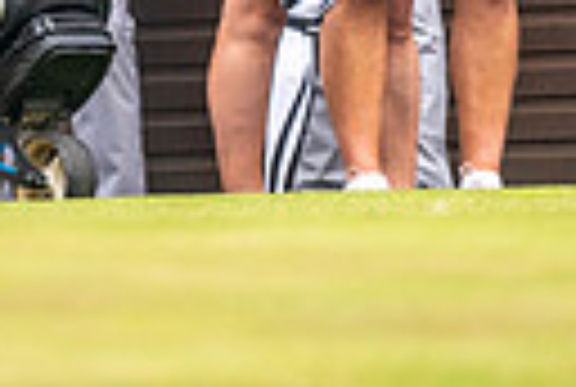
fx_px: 21747
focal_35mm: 1356
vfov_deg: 1.0
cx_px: -58
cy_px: -425
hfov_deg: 1.5
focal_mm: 300
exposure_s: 1/2500
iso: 320
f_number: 4
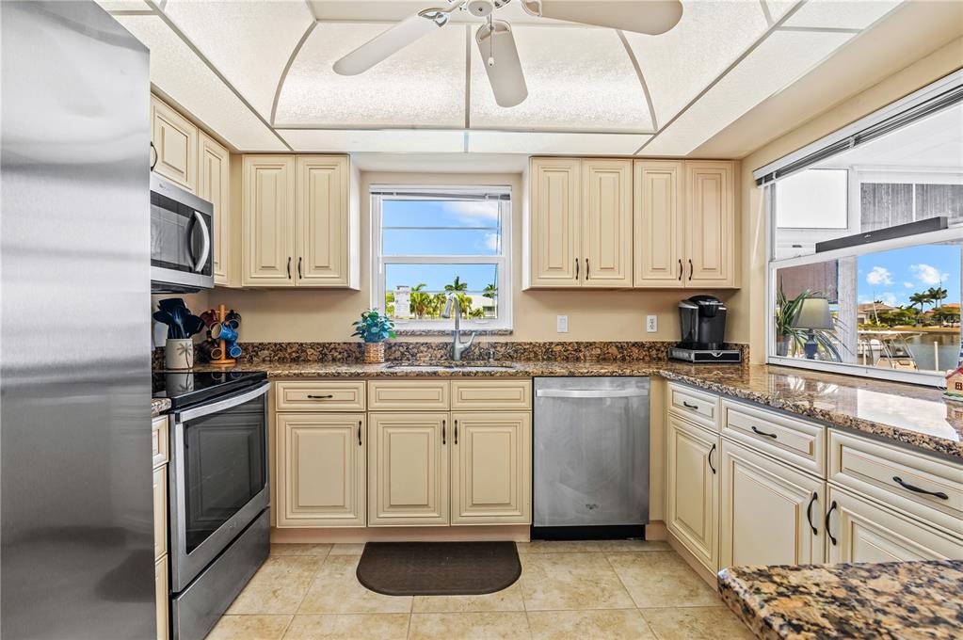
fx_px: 454
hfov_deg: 93.3
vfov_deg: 70.3
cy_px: 320
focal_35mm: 17
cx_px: 482
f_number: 10
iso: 320
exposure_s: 1/8
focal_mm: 17
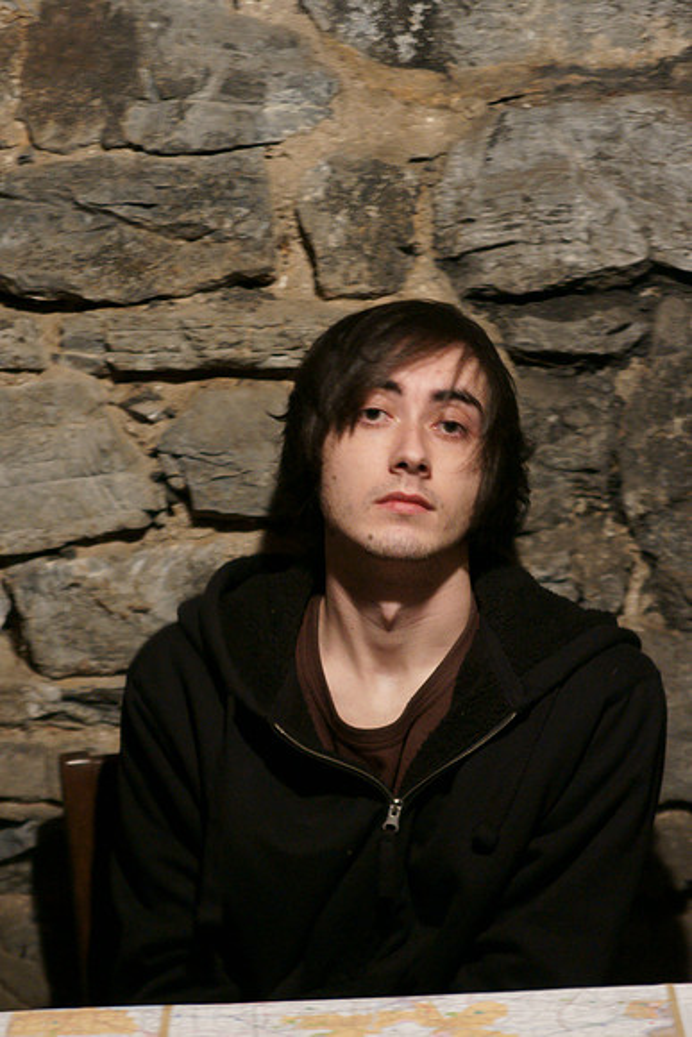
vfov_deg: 18.2
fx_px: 3242
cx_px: 346
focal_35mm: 112
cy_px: 518
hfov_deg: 12.2
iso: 1600
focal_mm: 75
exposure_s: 1/25
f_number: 2.8
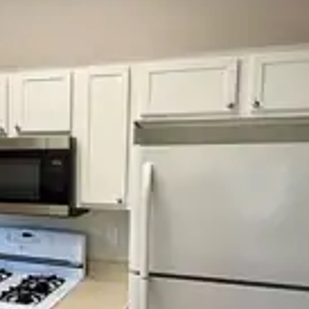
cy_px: 205
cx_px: 68
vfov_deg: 45.4
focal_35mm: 36
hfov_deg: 44.1
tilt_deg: -6.4
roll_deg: -0.6
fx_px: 364
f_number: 2.2
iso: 160
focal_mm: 2.22
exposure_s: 1/120
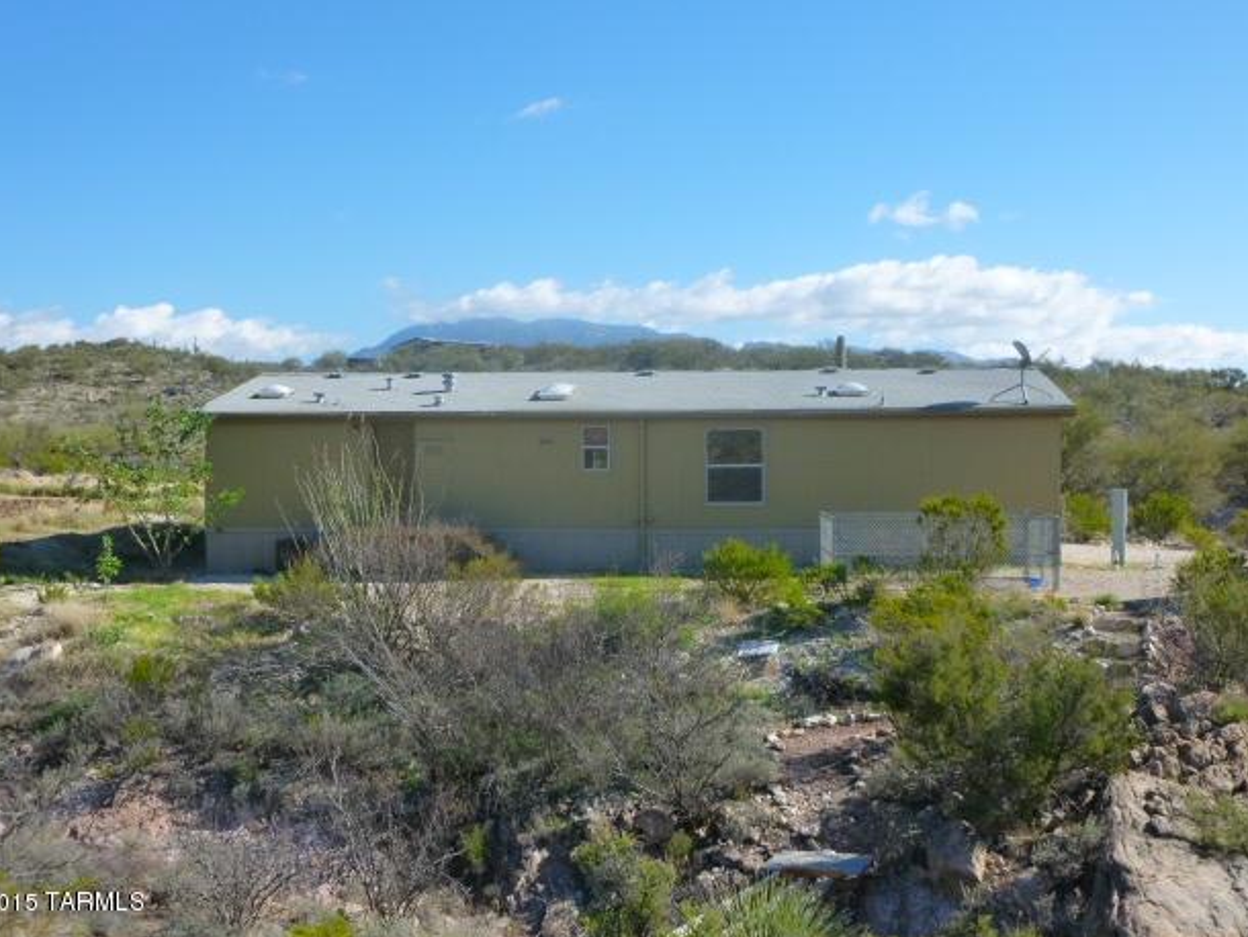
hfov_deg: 43.8
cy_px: 452
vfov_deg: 33.6
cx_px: 606
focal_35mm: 43
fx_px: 1551
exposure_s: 1/800
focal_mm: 7.4
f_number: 3.7
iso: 160
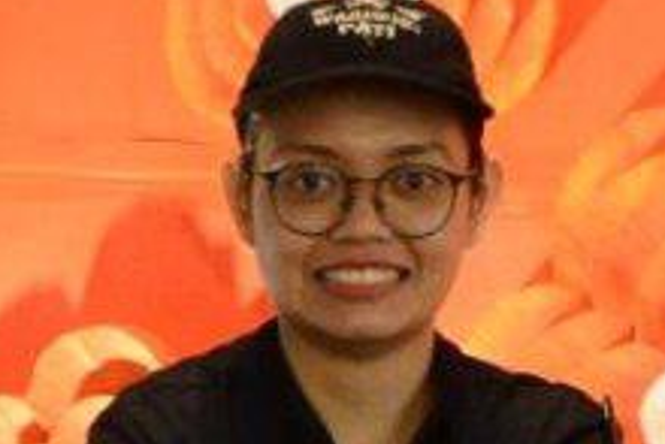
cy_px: 773
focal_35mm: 135
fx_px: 2495
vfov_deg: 9.7
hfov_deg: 15.2
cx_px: 332
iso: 1600
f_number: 4.5
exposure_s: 1/30
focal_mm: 22
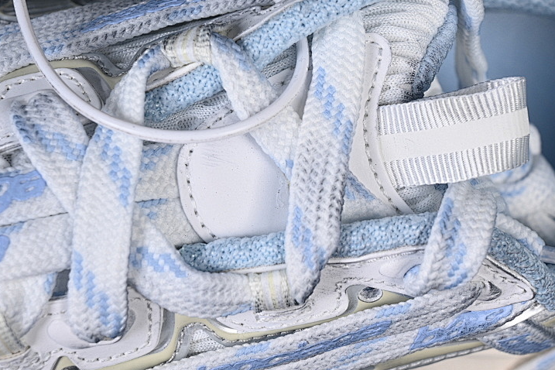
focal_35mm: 113
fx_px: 1742
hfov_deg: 18.1
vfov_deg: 12.1
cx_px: 314
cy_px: 161
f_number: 7.1
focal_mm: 50
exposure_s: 1/80
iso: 160
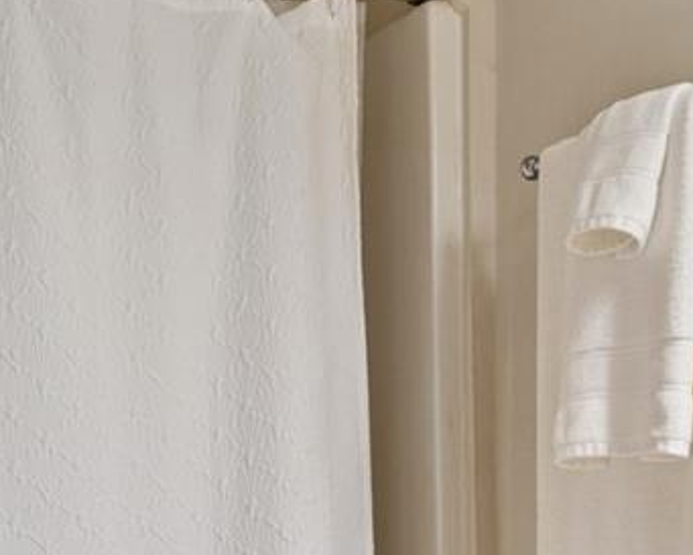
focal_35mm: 66
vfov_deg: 22.5
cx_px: 323
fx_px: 1354
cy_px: 518
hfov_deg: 28.7
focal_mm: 10
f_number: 8
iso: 200
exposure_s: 1/3
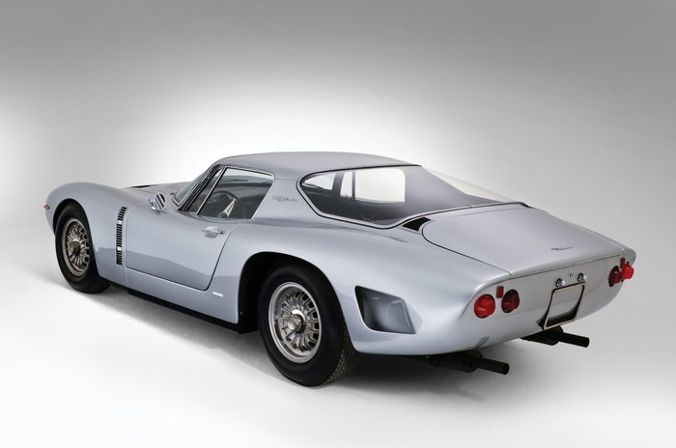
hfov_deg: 43.7
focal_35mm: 45
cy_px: 224
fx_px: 843
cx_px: 338
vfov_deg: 29.8
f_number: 13
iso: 100
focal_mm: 30
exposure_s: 1/100
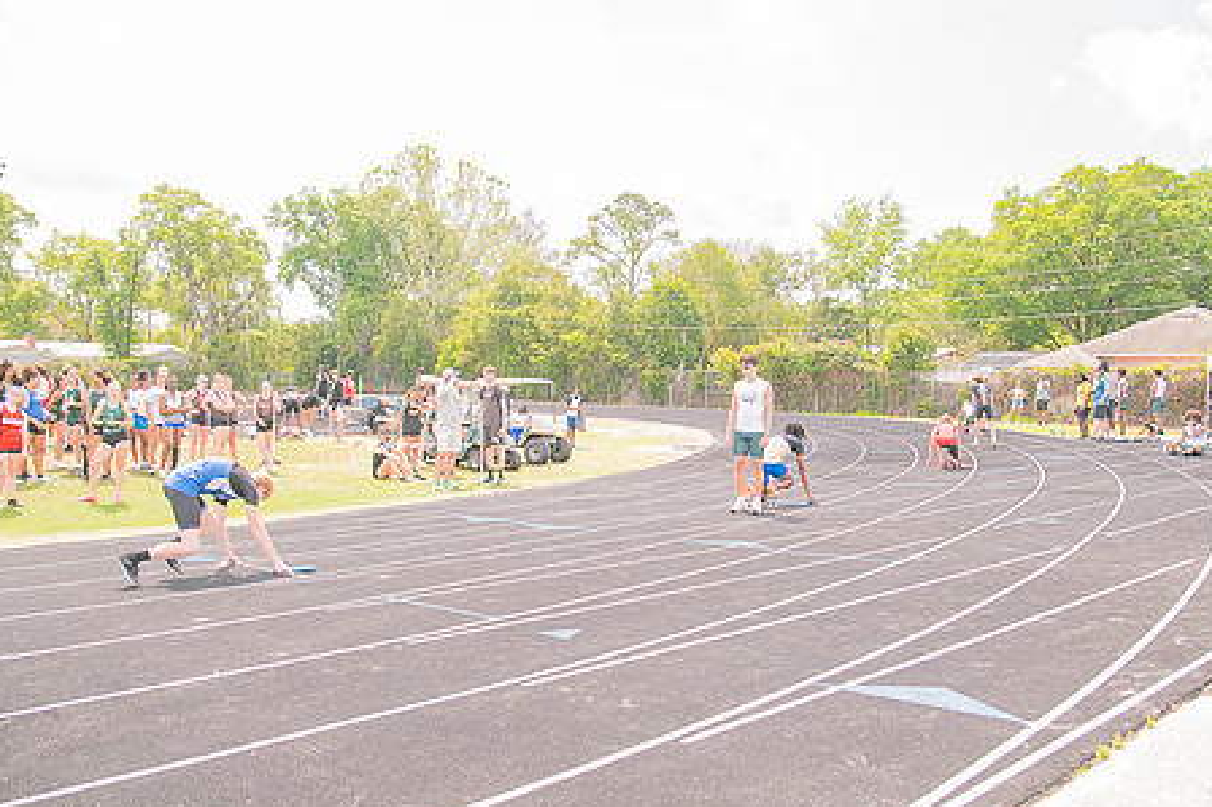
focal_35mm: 31
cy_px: 435
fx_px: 1043
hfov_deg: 60.3
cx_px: 645
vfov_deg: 42.3
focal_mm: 24
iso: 200
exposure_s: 1/200
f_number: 4
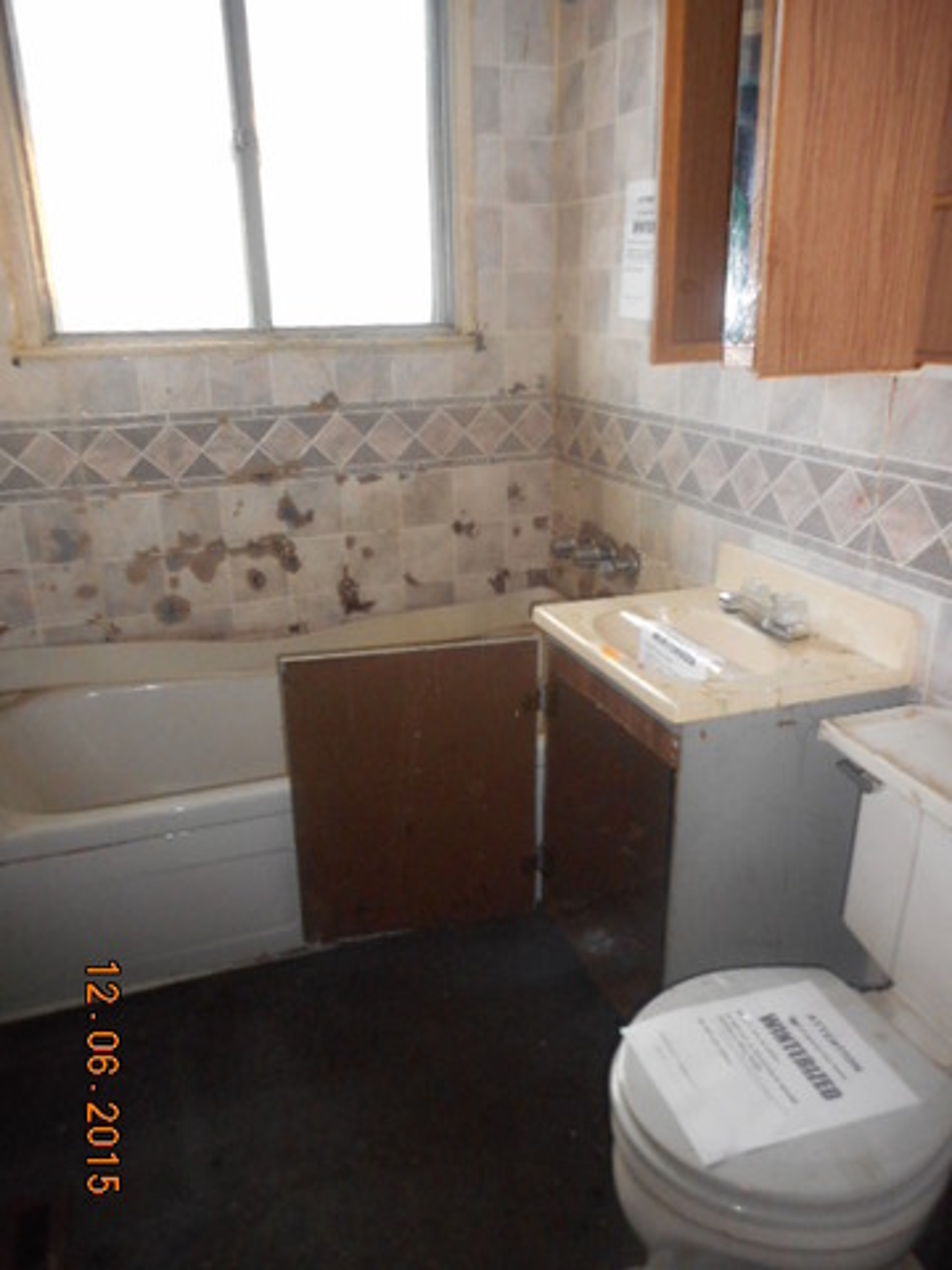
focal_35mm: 25
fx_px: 917
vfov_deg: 69.4
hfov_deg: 54.9
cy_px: 635
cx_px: 476
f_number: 3.7
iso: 500
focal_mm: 4.5
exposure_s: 1/25
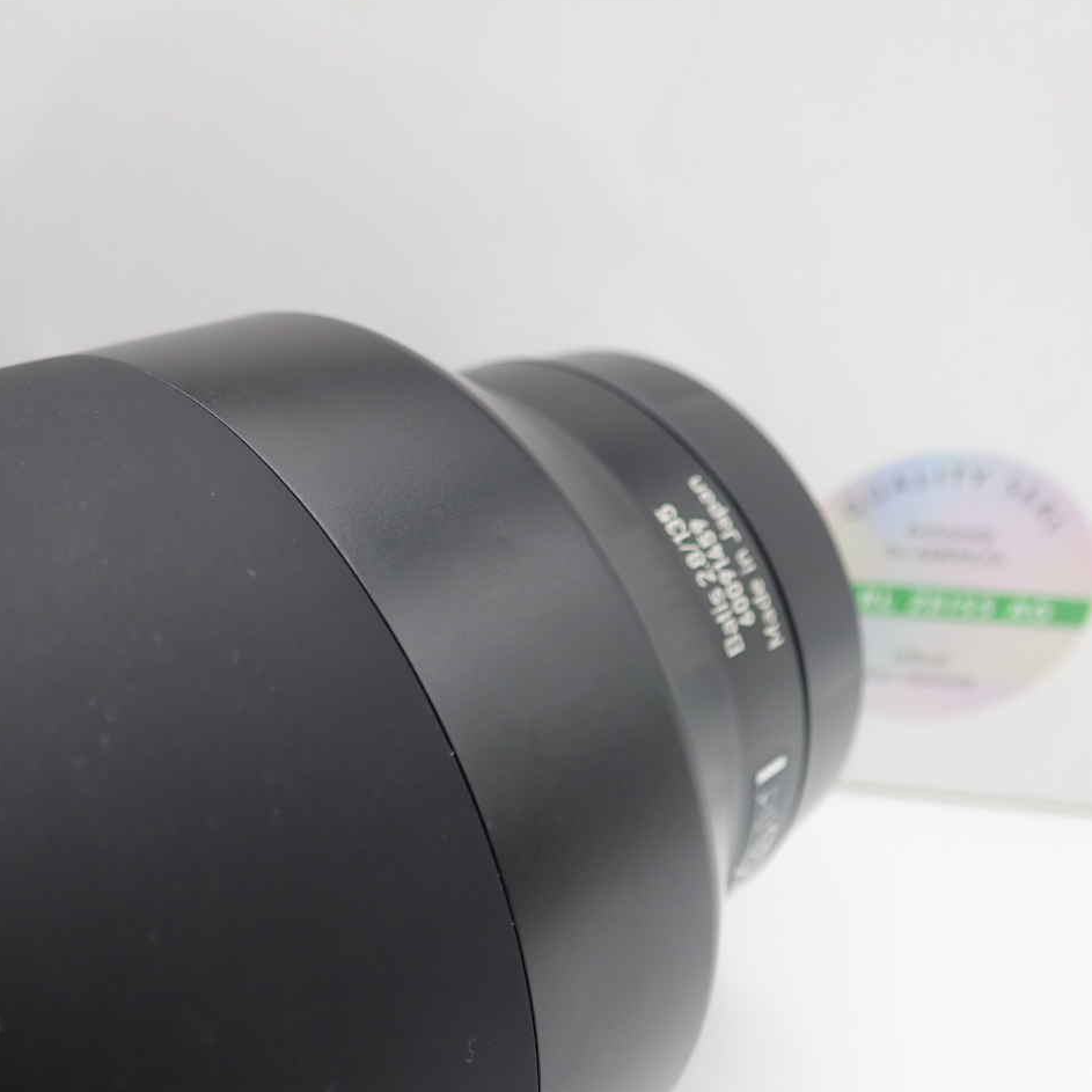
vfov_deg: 46.0
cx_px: 497
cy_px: 538
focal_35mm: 36
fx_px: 1285
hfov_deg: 46.0
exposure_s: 1/160
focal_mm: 5.5
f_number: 2.3
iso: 100
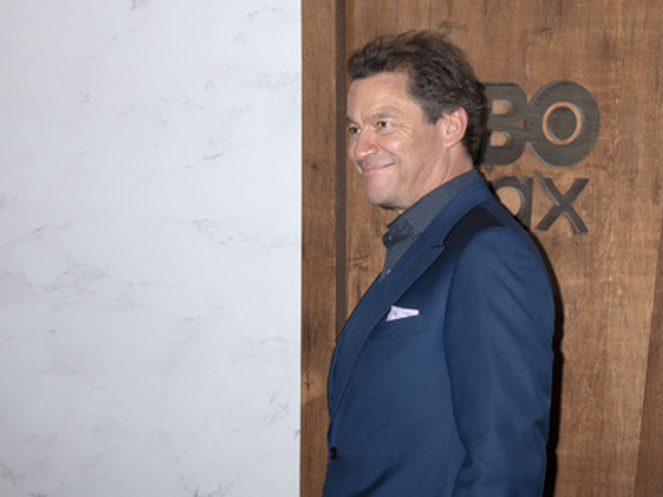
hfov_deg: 33.8
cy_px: 248
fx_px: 1091
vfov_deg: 25.6
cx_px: 358
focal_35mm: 57
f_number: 6.3
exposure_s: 1/200
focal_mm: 52
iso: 640
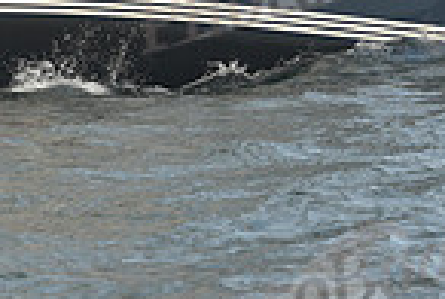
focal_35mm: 297
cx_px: -18
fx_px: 3679
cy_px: -142
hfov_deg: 6.9
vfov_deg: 4.6
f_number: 5.6
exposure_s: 1/500
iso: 250
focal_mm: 75
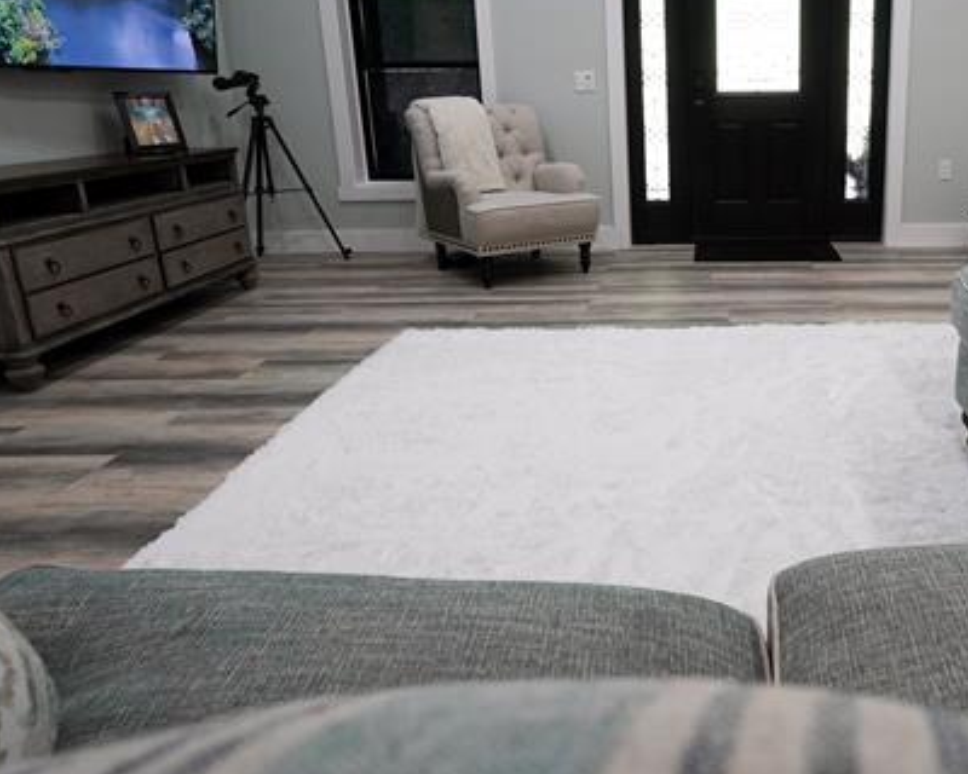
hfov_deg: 59.9
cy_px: 331
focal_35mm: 27
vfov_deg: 53.0
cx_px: 748
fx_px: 774
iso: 1600
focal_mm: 18
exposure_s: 1/160
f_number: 3.5
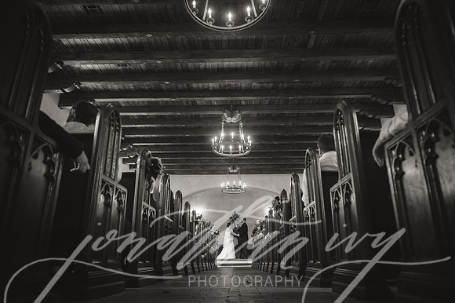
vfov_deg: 53.1
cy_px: 152
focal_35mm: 24
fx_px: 303
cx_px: 228
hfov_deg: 73.8
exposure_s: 1/100
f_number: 2.8
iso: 800
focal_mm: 24
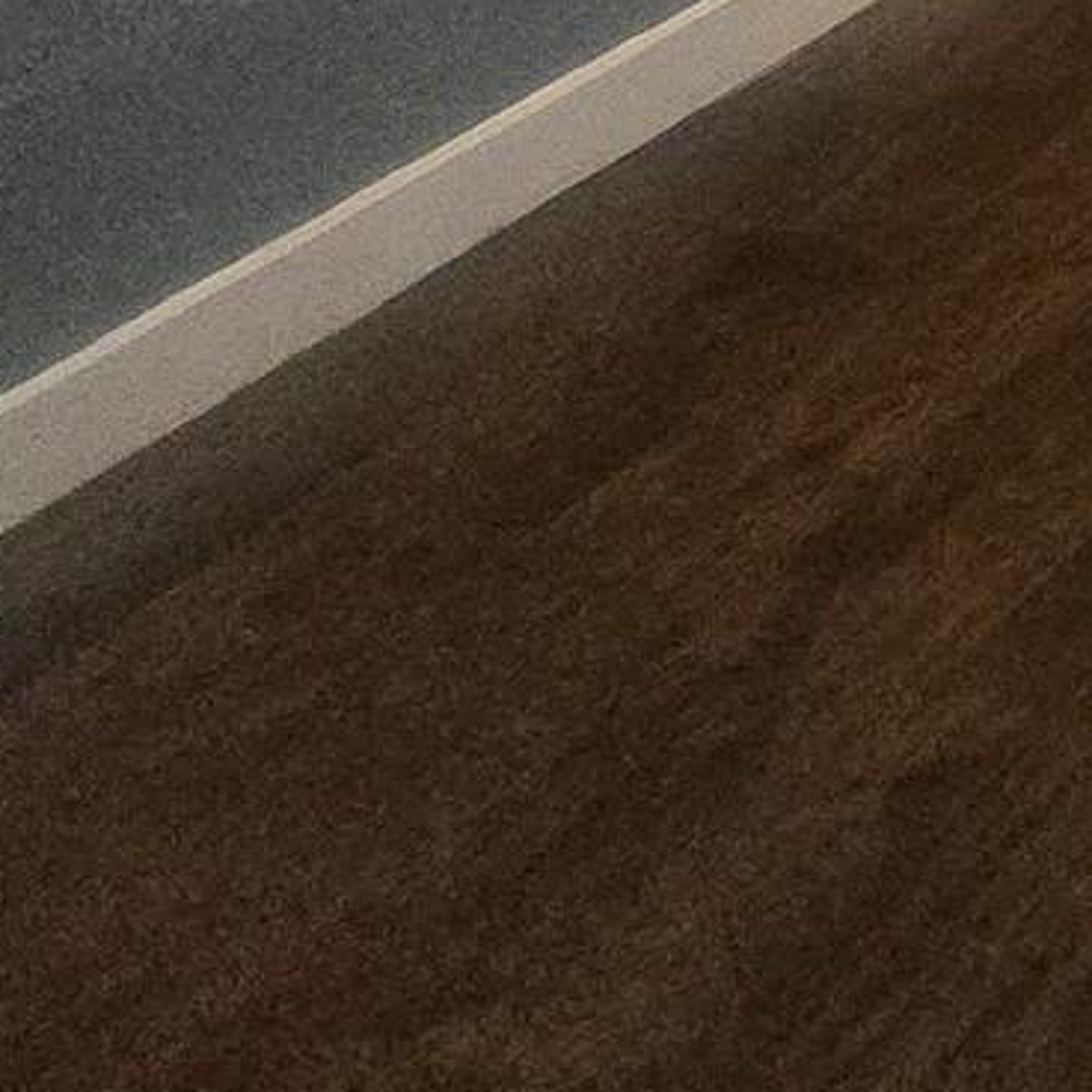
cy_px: -1119
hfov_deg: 18.3
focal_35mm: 64
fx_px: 2284
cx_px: 2163
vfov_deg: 18.0
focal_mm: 2.2
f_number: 2.2
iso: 1250
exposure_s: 1/60
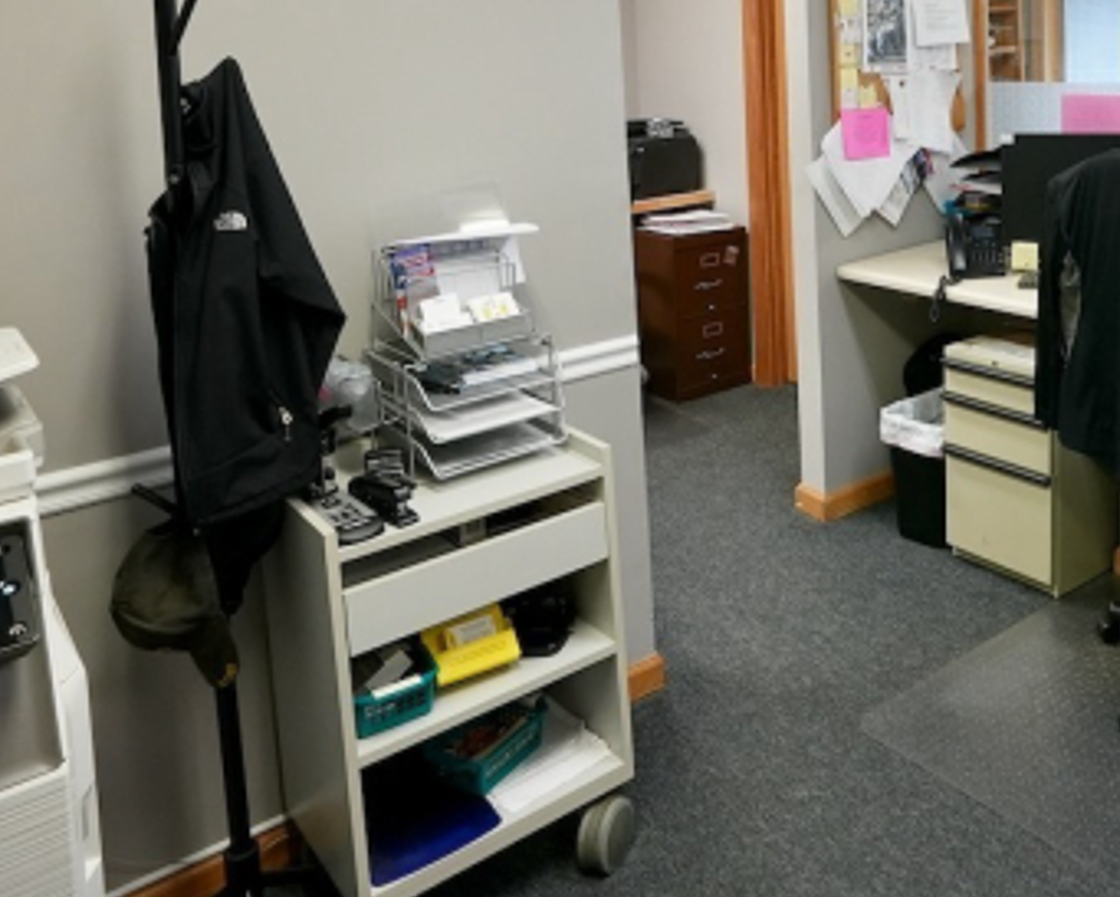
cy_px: 99
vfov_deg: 41.3
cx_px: 856
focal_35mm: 33
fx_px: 1094
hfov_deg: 51.6
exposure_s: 1/50
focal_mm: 16
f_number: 7.1
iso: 3200
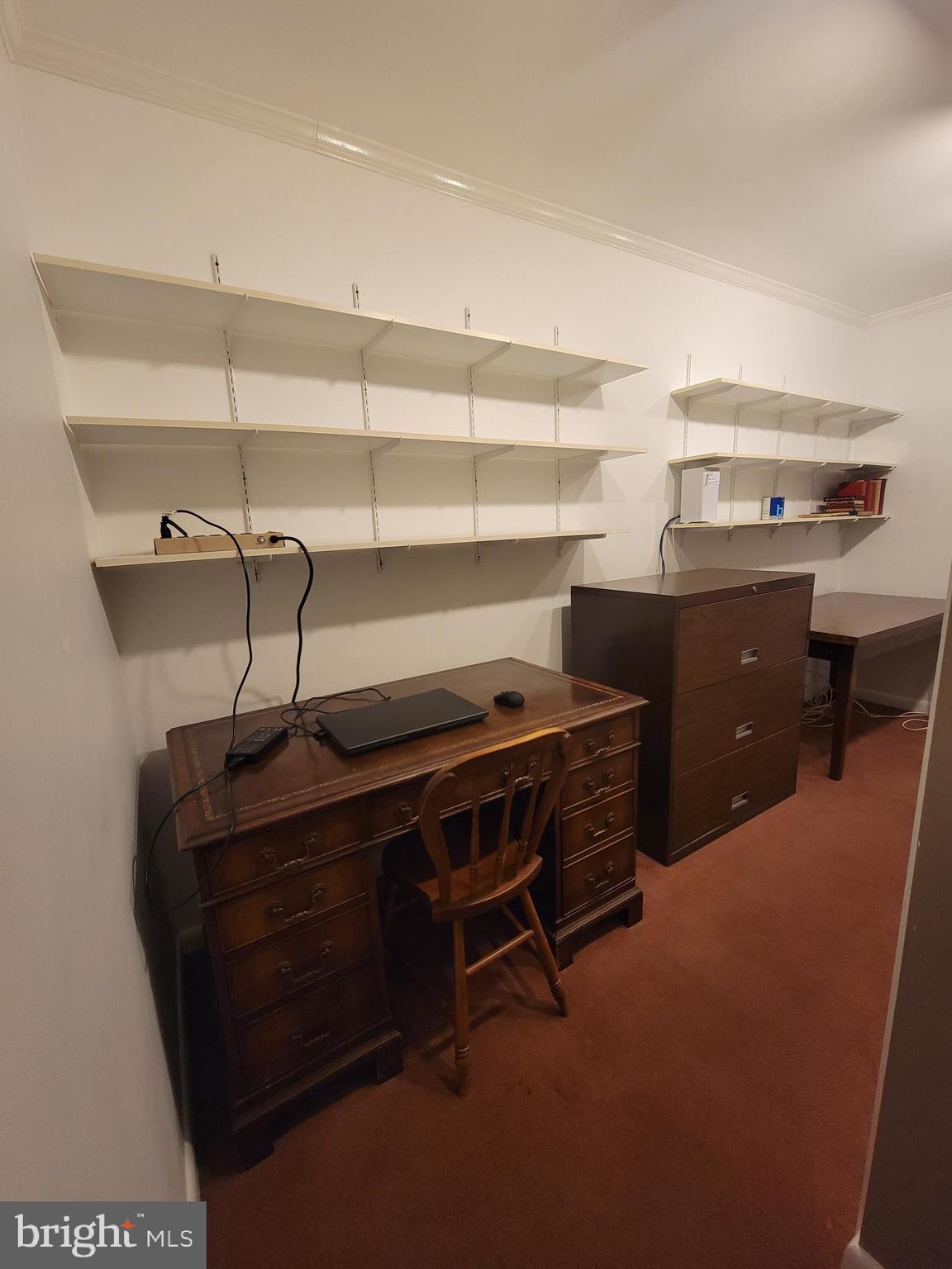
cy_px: 634
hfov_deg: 89.9
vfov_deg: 106.2
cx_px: 476
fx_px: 477
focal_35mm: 13
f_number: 2.2
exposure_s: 1/40
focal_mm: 2.2
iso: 320
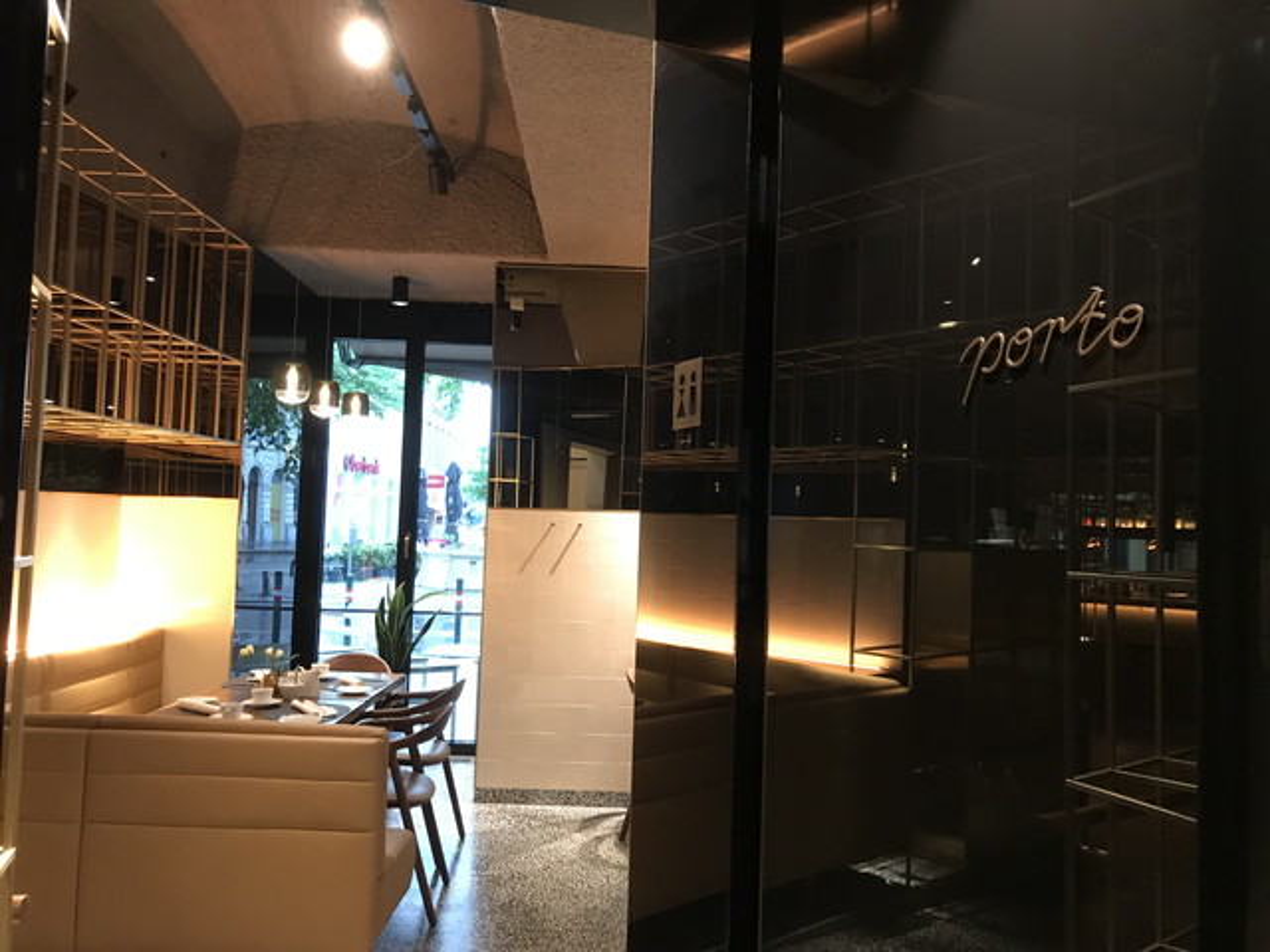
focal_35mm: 28
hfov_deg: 63.4
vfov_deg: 49.7
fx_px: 1027
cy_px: 476
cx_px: 635
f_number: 1.8
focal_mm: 3.99
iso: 100
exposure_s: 1/13
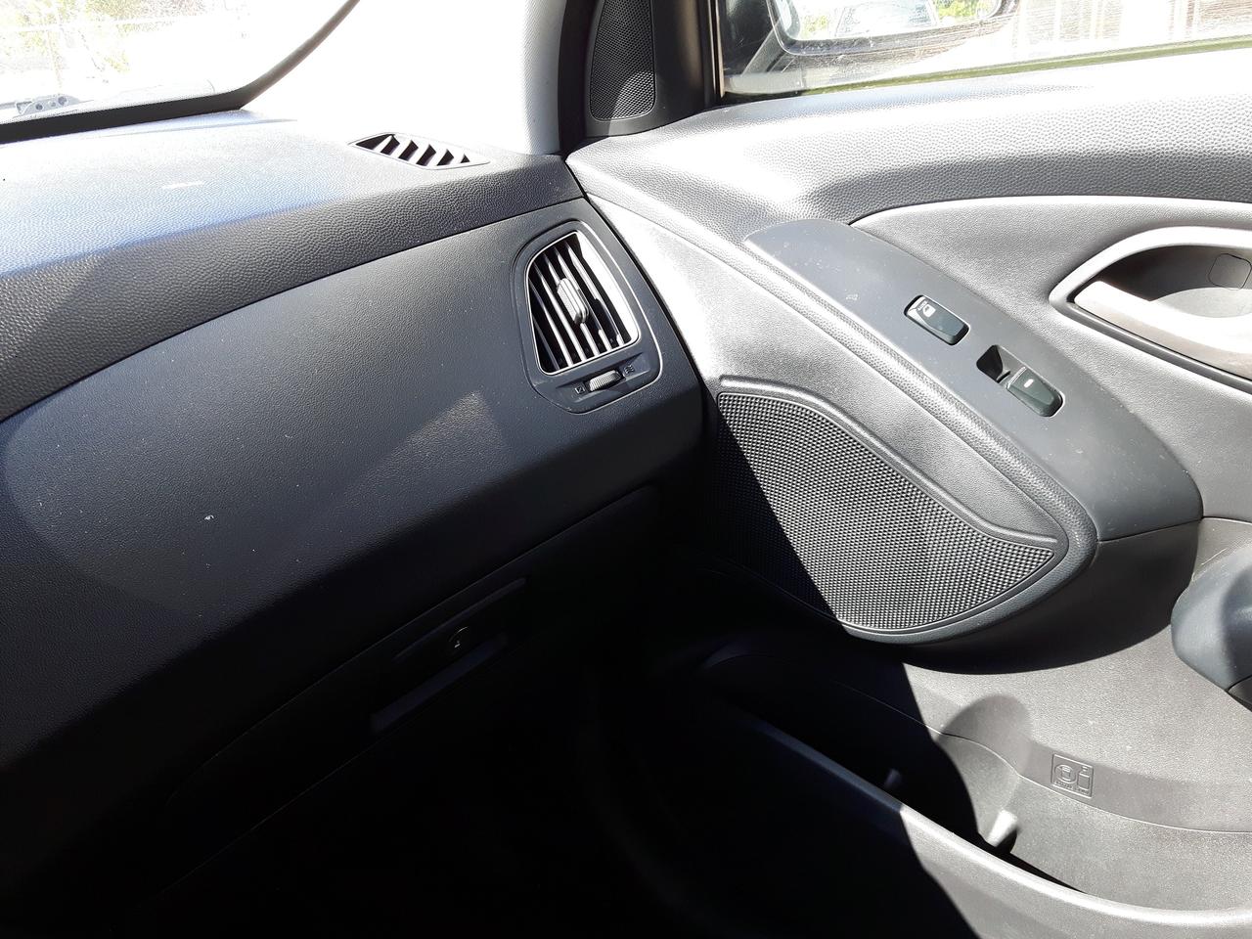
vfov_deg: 45.4
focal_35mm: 31
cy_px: 470
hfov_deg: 58.4
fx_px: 1121
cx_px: 626
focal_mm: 3.7
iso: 64
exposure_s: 1/100
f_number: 1.9
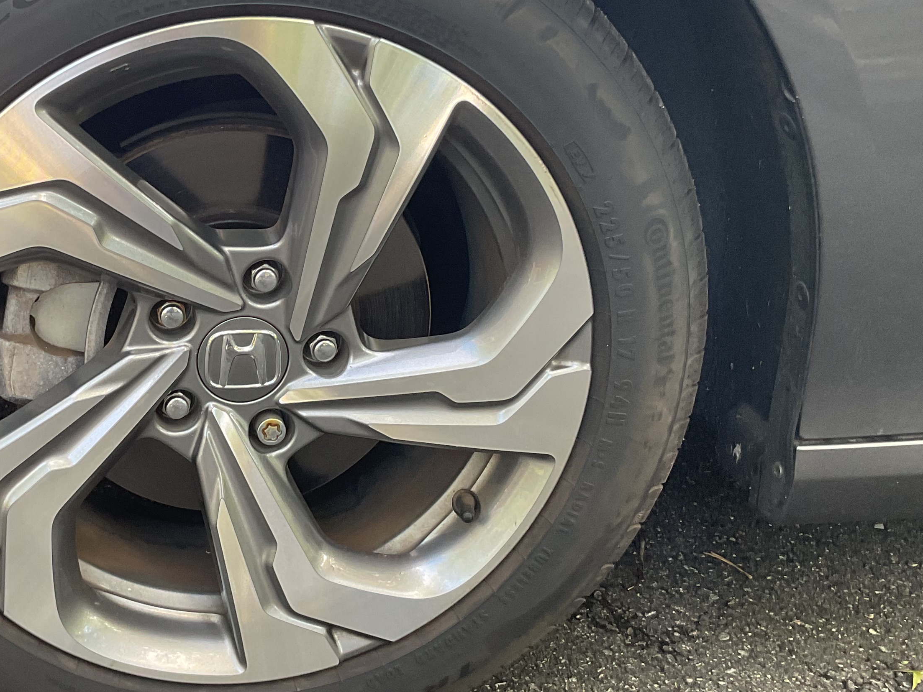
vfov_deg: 27.5
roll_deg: -0.1
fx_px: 1413
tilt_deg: -19.9
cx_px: 251
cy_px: 278
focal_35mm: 53
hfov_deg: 35.5
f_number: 1.8
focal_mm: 3
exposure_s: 1/60
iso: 50
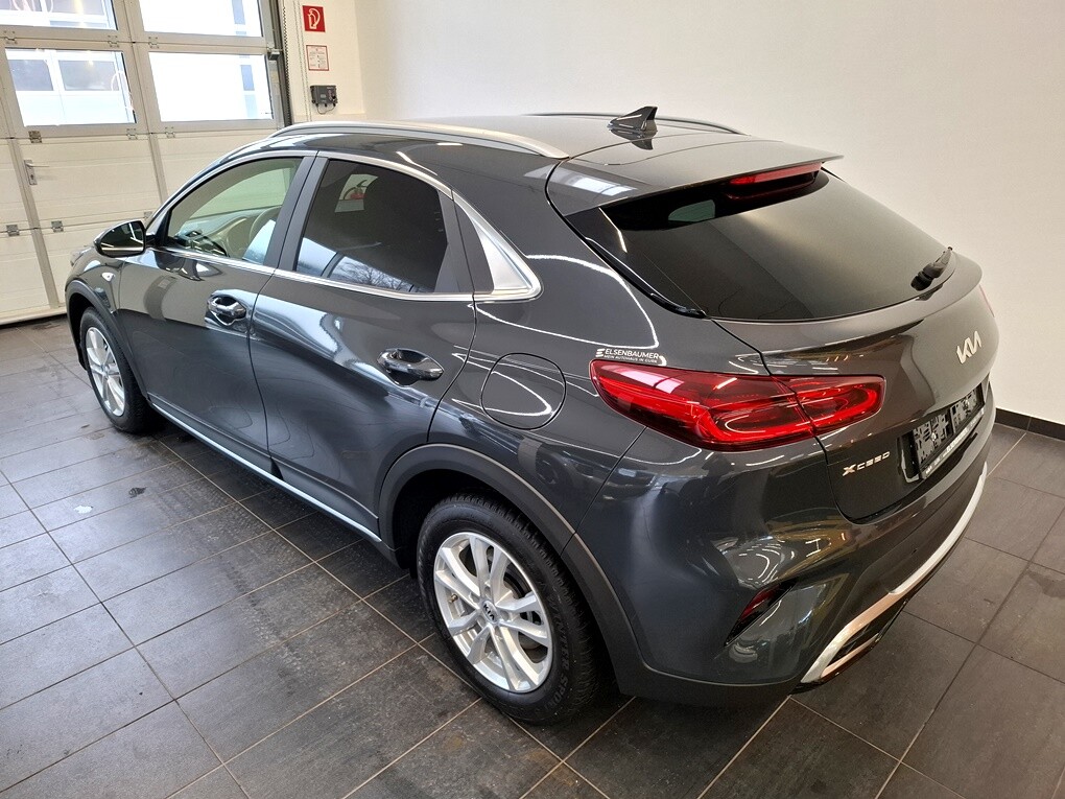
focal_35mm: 23
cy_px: 400
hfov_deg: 73.9
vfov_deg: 58.9
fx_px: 708
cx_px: 532
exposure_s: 1/100
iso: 100
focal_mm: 5.54
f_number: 1.8
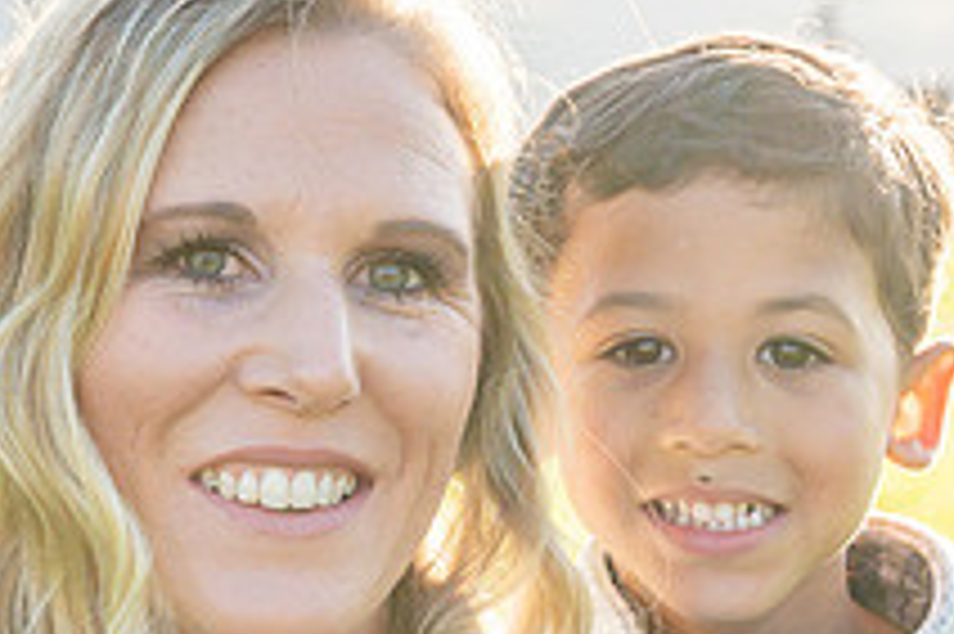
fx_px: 4501
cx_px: 477
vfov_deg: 8.0
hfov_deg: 12.1
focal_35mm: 170
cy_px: 612
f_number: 8
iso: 400
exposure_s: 1/1000
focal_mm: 62
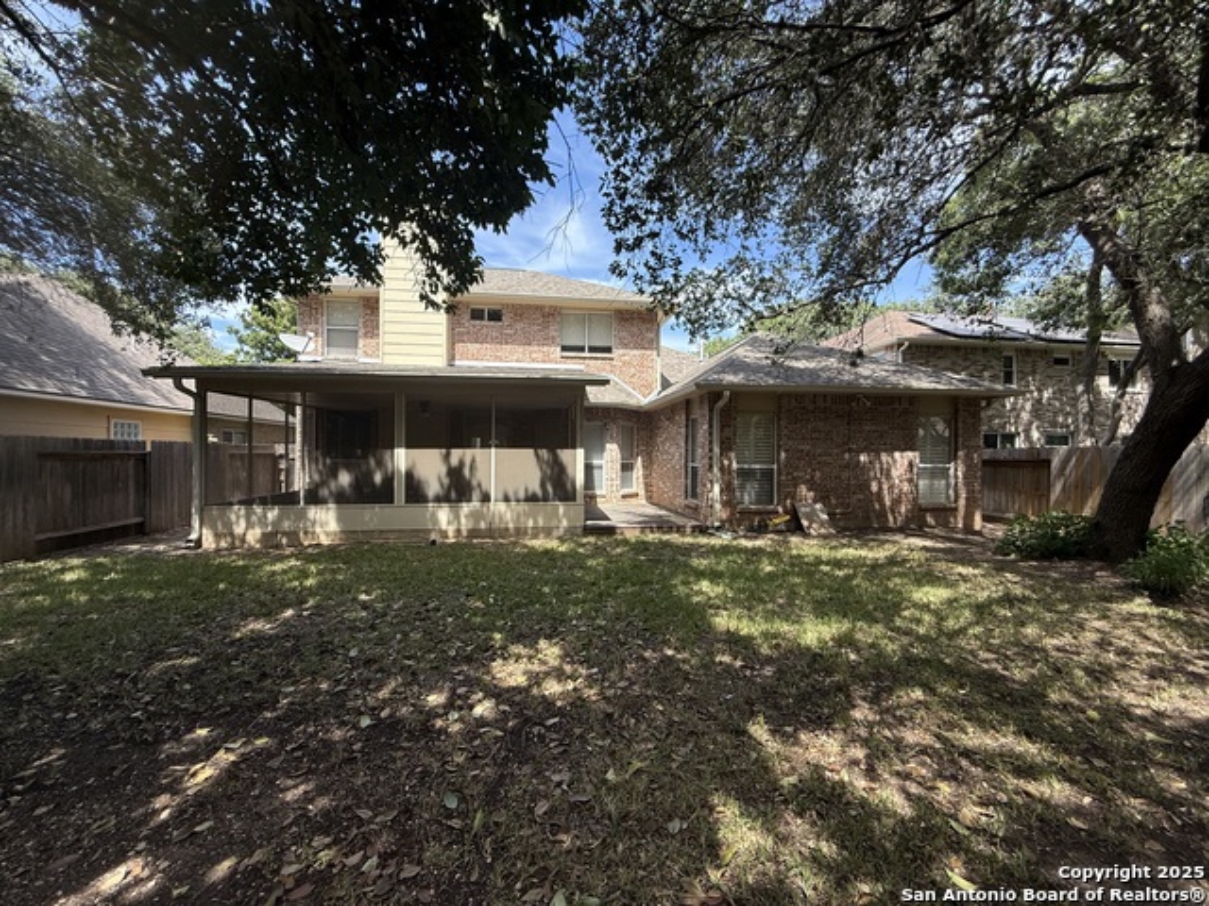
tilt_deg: -0.1
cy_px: 453
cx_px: 604
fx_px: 489
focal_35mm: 14
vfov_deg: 85.7
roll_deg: -0.6
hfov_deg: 102.1
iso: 64
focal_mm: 2.22
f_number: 2.2
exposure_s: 1/468
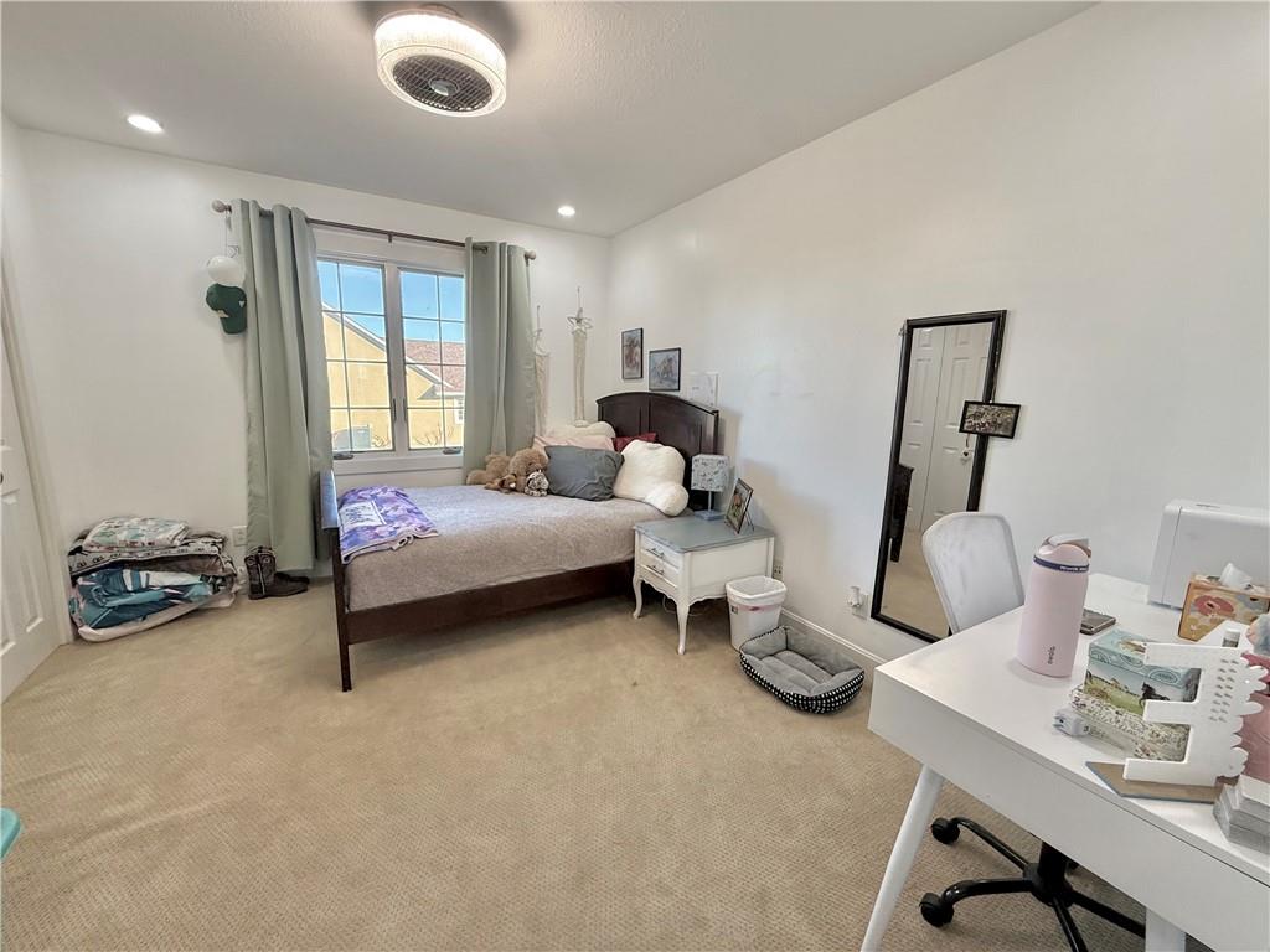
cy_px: 476
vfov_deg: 85.7
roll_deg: -1.3
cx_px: 635
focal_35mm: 14
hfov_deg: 102.1
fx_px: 514
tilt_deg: -10.1
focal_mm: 2.22
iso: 160
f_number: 2.2
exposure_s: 1/120
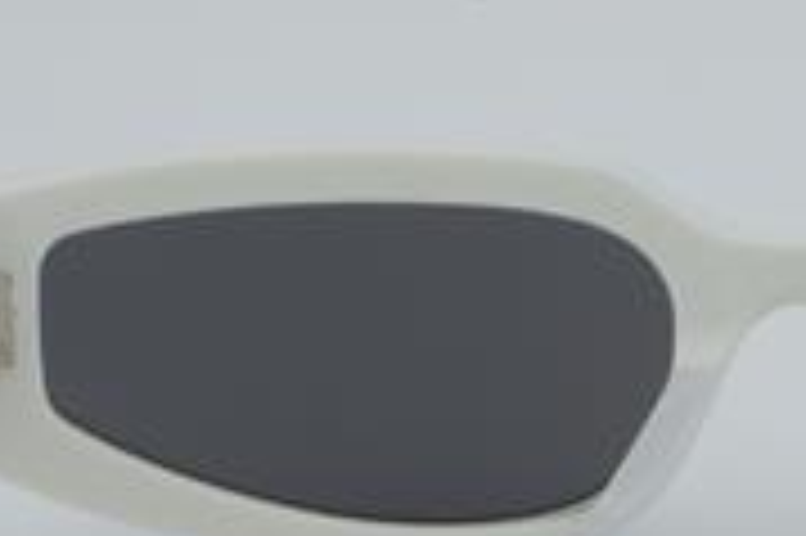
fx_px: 4118
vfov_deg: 7.4
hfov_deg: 11.1
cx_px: 811
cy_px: 333
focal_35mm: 184
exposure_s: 1/4
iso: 100
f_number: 32
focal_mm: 55
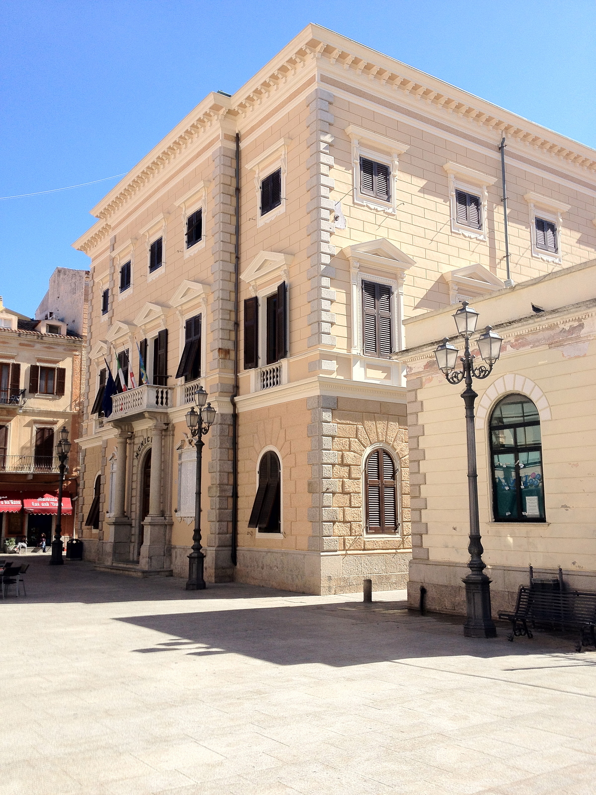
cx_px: 298
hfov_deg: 40.7
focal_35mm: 35
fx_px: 803
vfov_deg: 52.6
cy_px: 398
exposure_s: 1/1200
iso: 64
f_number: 2.4
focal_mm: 4.28
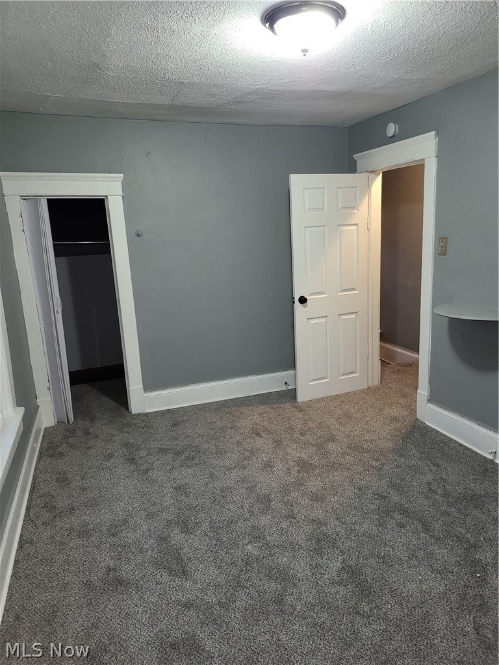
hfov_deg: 56.8
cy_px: 332
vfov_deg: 71.6
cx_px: 250
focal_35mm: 24
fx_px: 461
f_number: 1.8
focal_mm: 5
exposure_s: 1/24
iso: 160
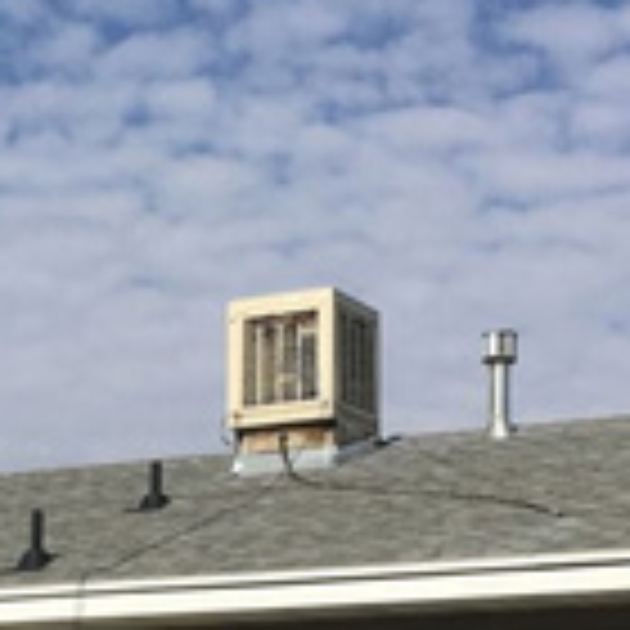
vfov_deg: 14.6
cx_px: -14
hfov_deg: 14.6
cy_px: 688
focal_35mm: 117
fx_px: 2409
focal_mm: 4.15
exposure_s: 1/2849
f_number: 2.2
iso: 25
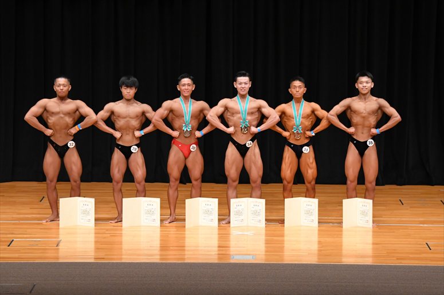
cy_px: 148
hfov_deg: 12.2
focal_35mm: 168
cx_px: 222
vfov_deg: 8.2
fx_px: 2071
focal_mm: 112
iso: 3200
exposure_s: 1/400
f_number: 5.6
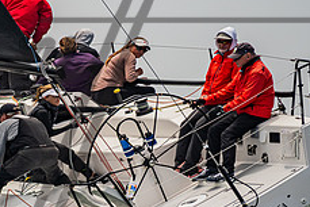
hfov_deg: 2.1
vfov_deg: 1.4
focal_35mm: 990
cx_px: -25
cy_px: 52
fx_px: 8530
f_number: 8
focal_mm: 370
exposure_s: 1/2500
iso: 500
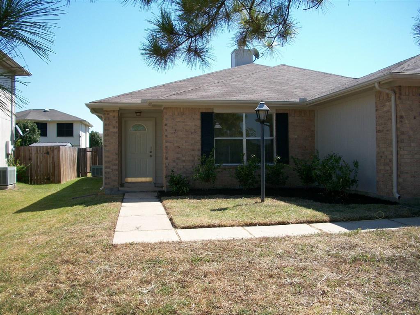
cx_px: 210
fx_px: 425
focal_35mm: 35
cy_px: 158
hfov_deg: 52.6
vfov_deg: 40.7
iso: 80
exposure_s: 1/640
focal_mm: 6.3
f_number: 3.1
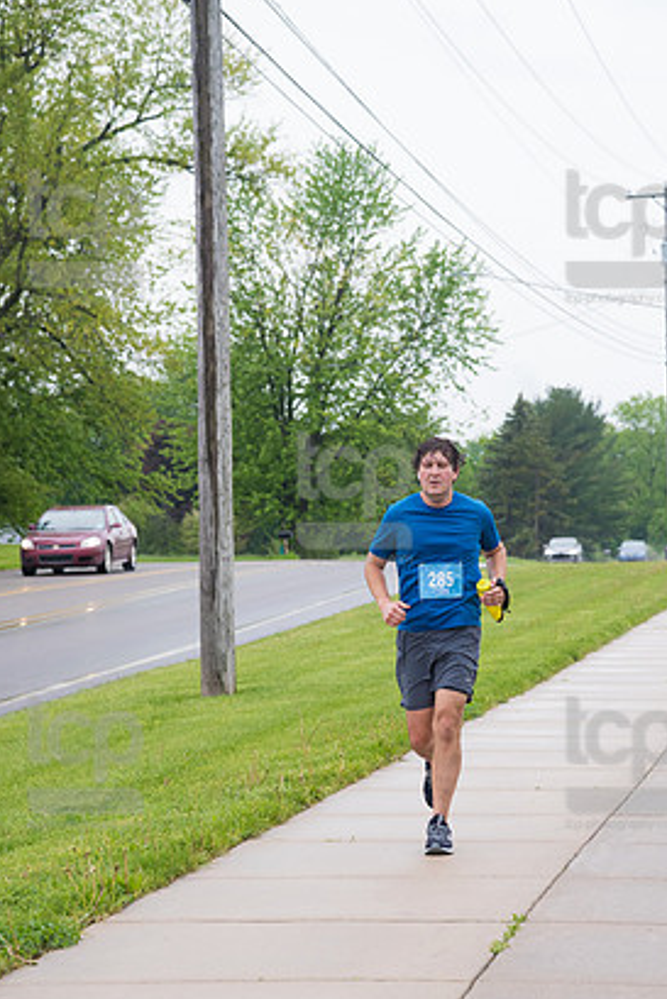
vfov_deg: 15.5
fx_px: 3665
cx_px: 354
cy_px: 498
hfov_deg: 10.4
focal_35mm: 132
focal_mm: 120
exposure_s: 1/640
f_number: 6.3
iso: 1000
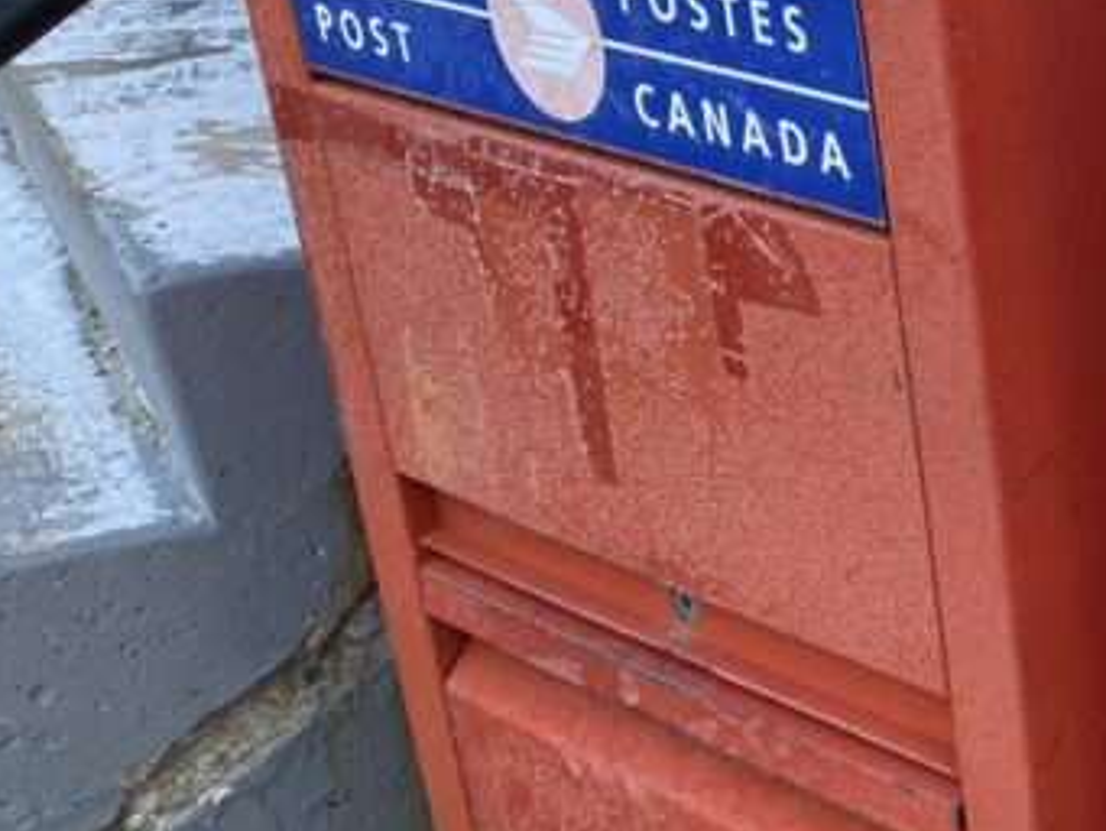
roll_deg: -0.9
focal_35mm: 78
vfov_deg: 18.9
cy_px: 529
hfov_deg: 22.2
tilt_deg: -22.9
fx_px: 2493
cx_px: 1469
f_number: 1.8
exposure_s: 1/121
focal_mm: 4.25
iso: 125
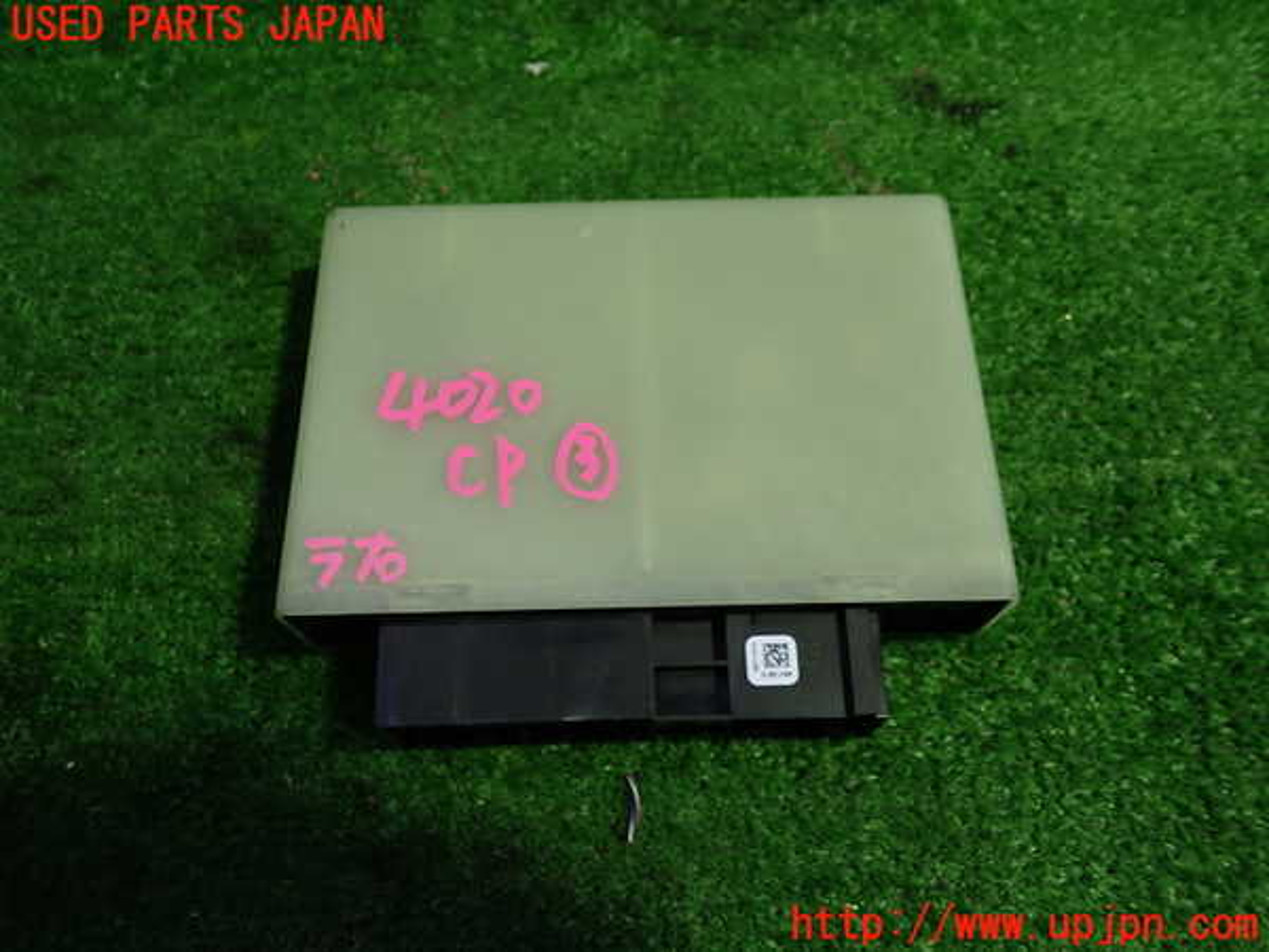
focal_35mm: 30
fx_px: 1100
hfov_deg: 60.0
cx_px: 634
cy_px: 476
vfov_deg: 46.8
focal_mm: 5.4
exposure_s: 1/60
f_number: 2.3
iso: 160
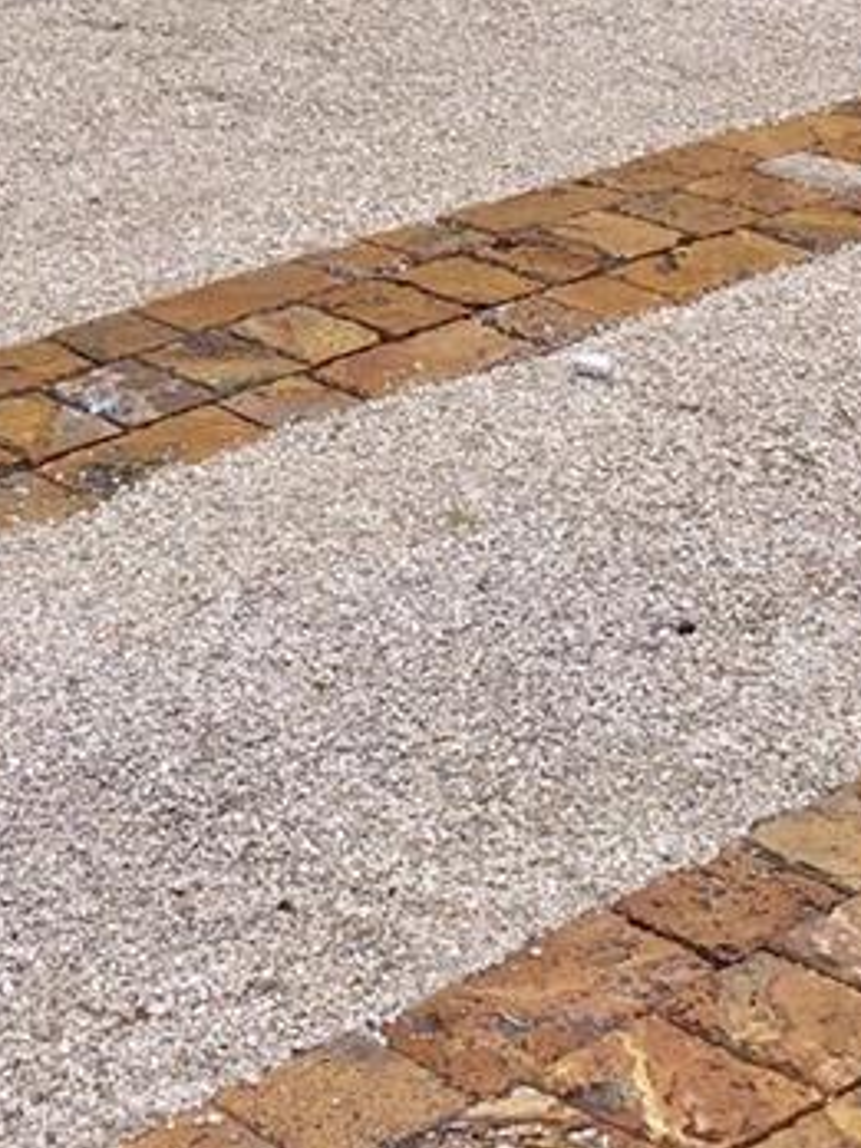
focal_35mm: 100
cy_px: -300
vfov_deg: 18.4
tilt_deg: -5.9
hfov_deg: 14.6
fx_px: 3316
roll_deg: +1.3
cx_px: 73
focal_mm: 4.15
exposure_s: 1/494
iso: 32
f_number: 2.2
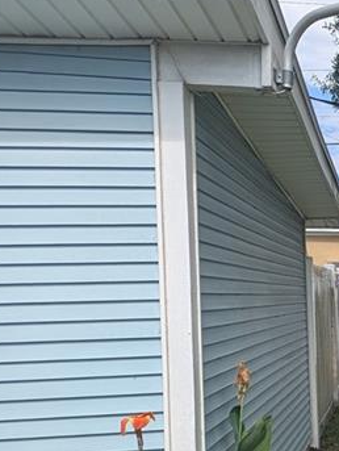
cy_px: 296
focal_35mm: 42
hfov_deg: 25.6
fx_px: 547
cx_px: 510
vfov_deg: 44.2
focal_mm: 2.23
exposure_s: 1/1773
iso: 45
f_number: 1.95
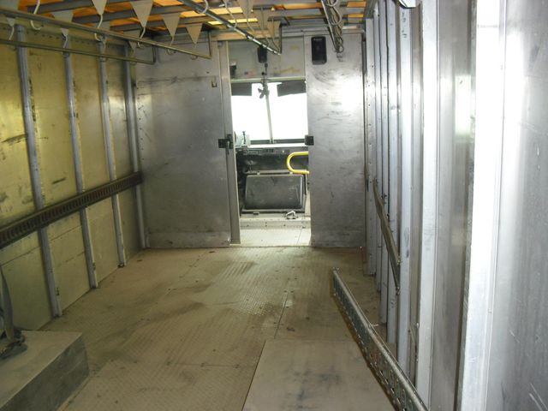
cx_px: 274
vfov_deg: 39.7
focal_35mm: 36
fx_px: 570
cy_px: 206
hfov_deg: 51.4
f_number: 3.1
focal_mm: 6.3
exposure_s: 1/60
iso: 200
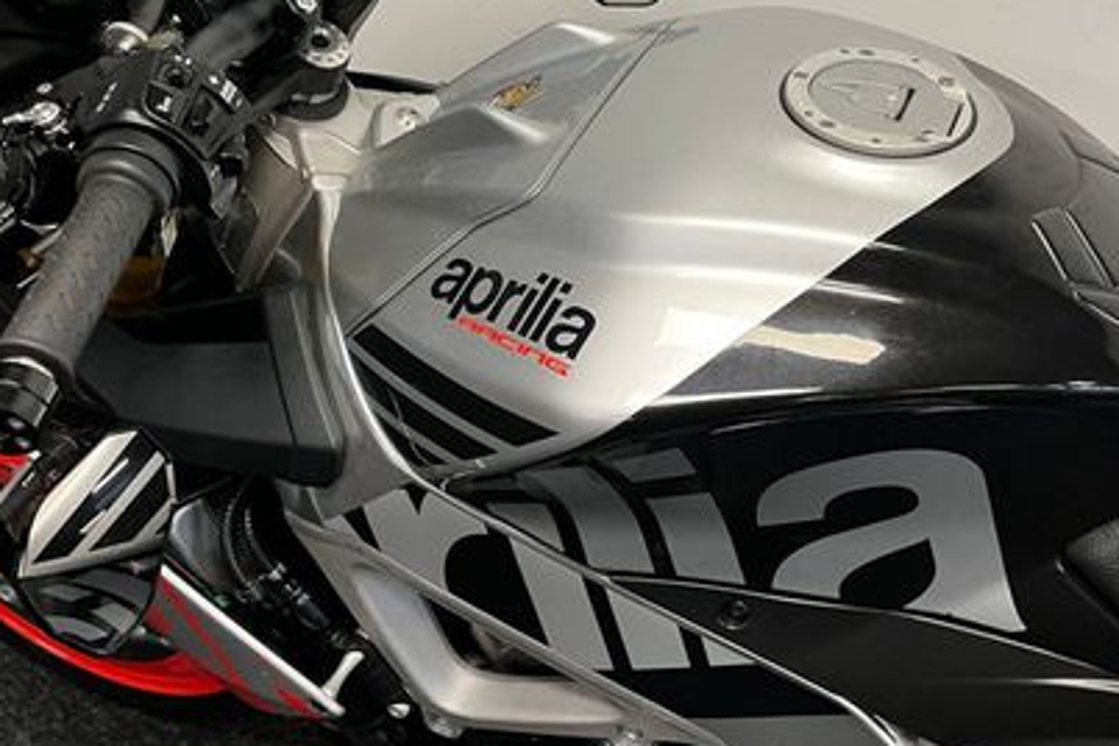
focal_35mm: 43
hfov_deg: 45.4
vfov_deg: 30.7
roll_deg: -10.1
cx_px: 610
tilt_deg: -33.7
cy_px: 203
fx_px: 1336
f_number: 1.6
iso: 80
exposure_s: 1/50
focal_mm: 5.1
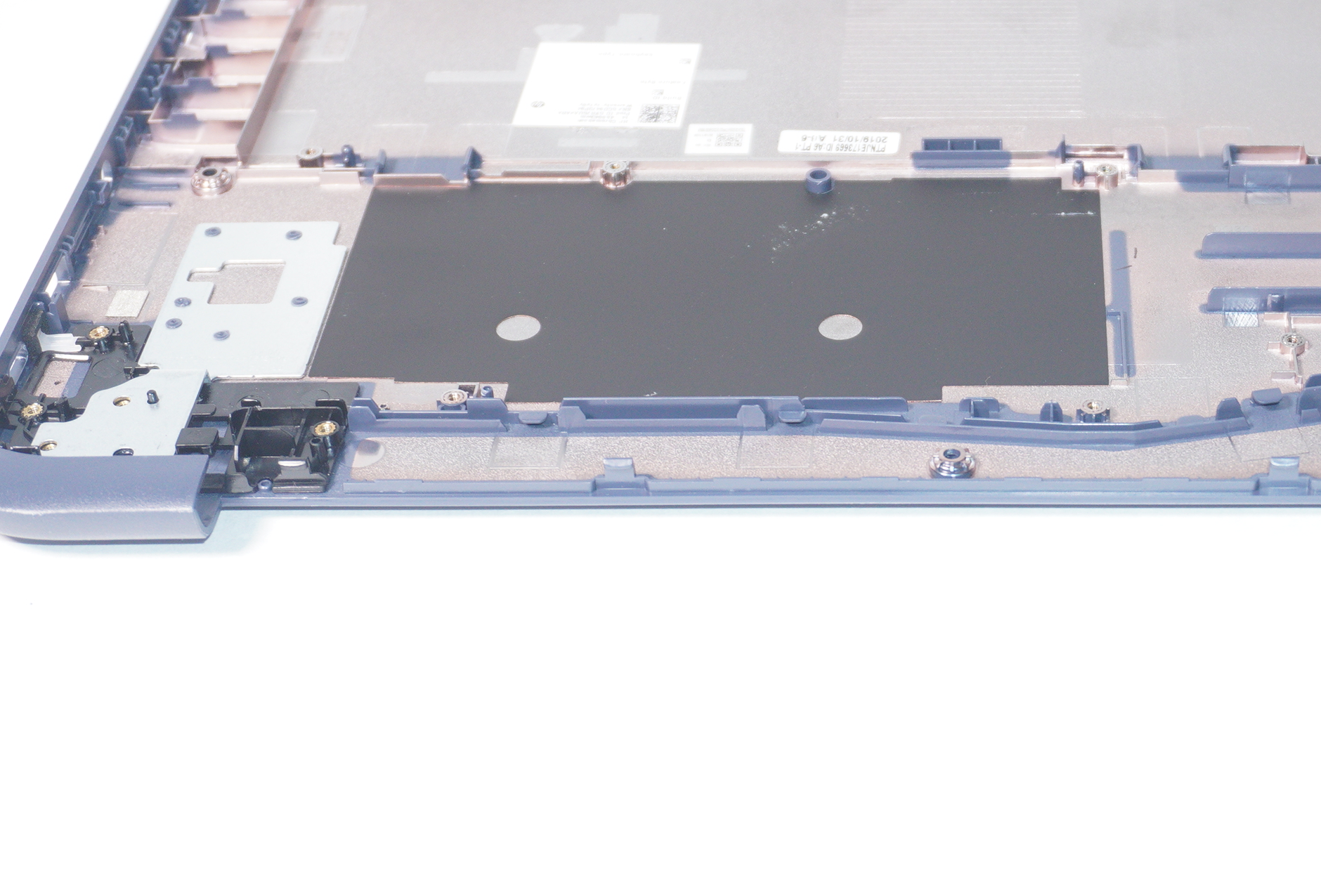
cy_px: 457
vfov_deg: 18.9
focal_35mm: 72
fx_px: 2640
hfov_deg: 27.7
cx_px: 987
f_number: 5
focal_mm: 30
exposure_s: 1/125
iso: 640
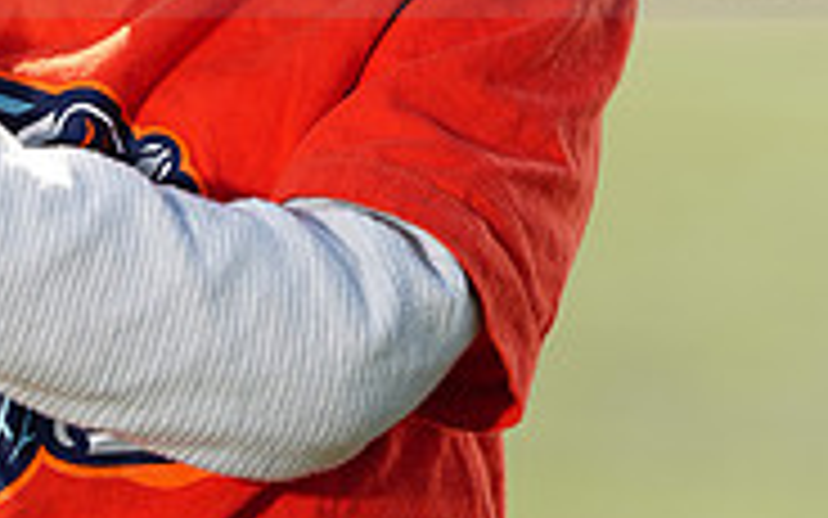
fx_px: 14329
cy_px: -126
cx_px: 119
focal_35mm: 635
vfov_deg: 2.1
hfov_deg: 3.3
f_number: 5
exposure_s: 1/250
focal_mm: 198
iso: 50
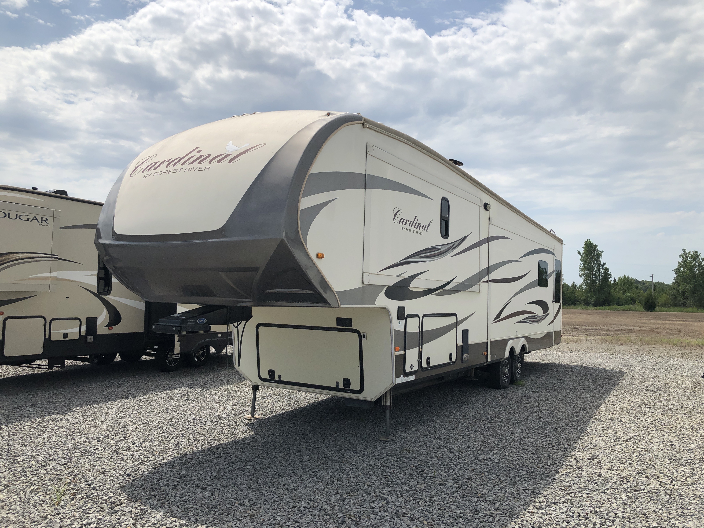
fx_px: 569
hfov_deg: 63.4
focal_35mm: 28
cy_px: 264
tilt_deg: +1.2
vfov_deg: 49.7
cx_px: 352
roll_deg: -0.9
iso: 25
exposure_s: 1/4367
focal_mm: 3.99
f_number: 1.8
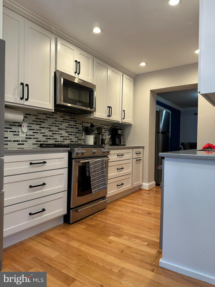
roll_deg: -1.8
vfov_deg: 71.6
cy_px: 144
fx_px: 199
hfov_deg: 56.8
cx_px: 108
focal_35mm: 24
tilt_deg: -1.1
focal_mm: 6.86
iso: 125
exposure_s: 1/60
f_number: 1.78
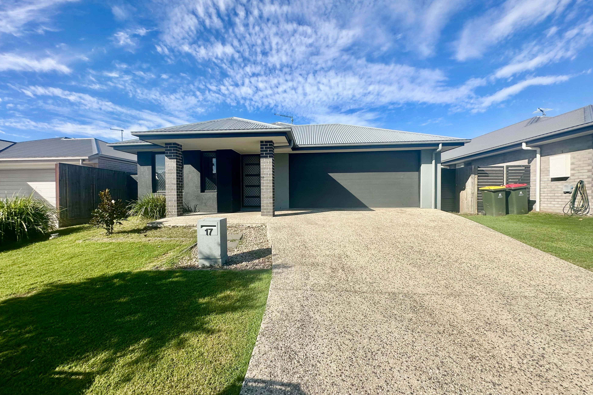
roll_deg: +0.2
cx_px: 289
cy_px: 200
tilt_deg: -1.3
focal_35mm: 15
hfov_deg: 100.4
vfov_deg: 77.3
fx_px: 247
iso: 50
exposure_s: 1/1742
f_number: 2.2
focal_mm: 2.22
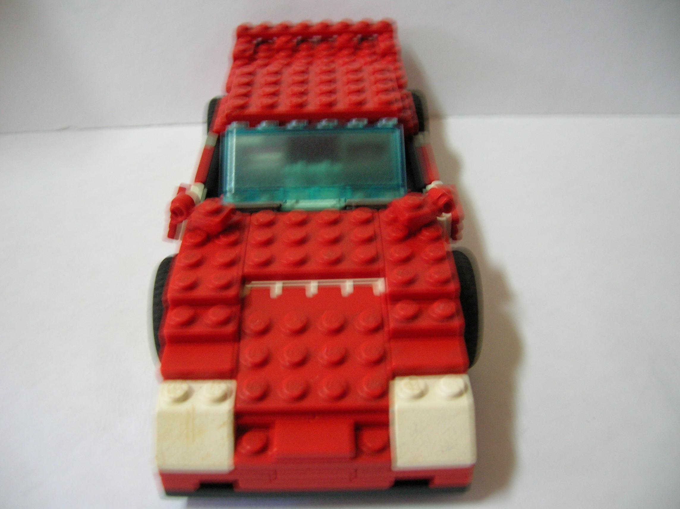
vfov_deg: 41.7
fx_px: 667
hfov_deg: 54.0
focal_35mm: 34
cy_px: 254
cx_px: 340
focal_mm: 5.7
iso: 100
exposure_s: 1/3.4
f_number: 2.9
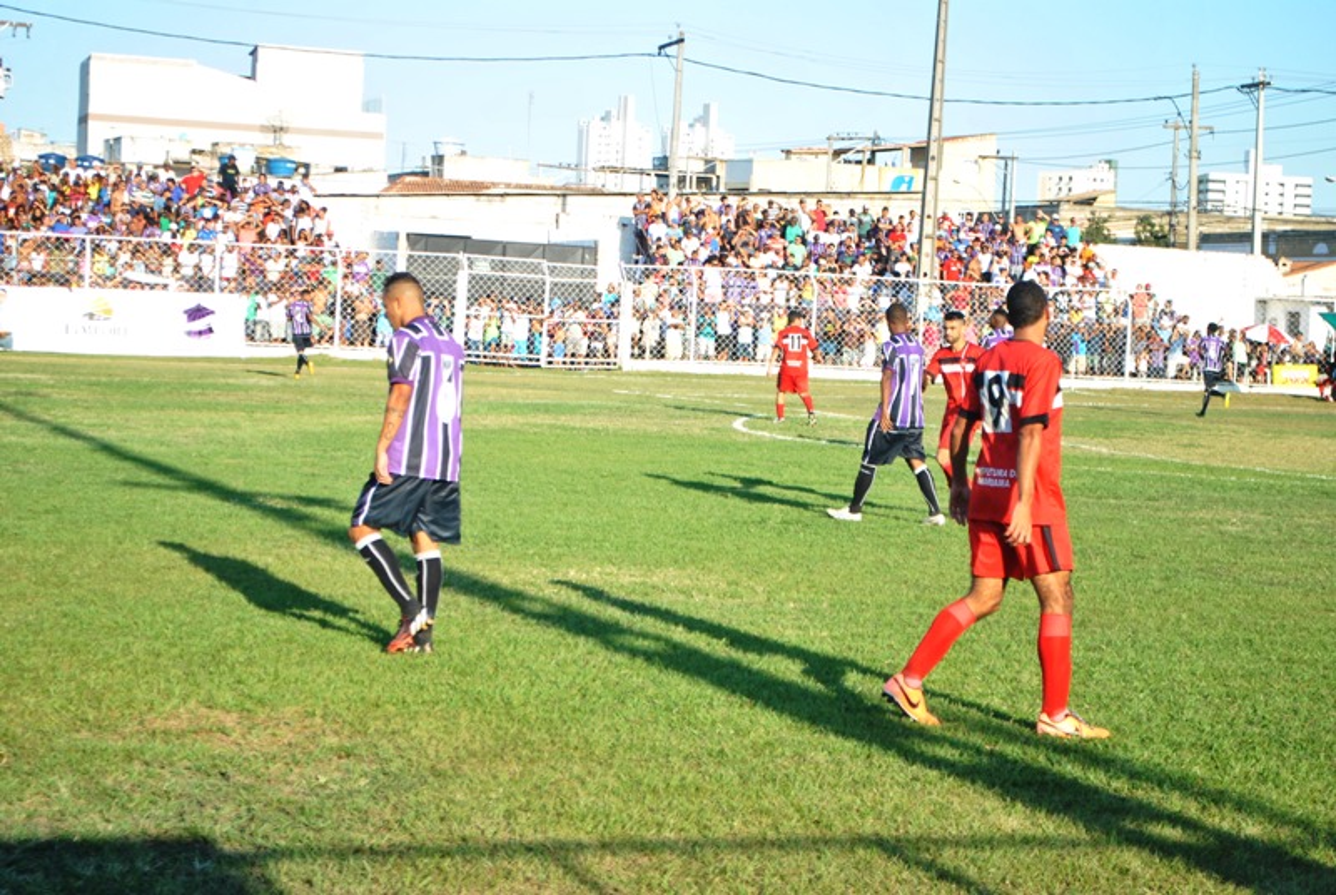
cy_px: 448
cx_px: 668
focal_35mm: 82
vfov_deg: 16.6
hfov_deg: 24.6
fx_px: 3066
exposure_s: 1/200
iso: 140
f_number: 5.6
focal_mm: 55
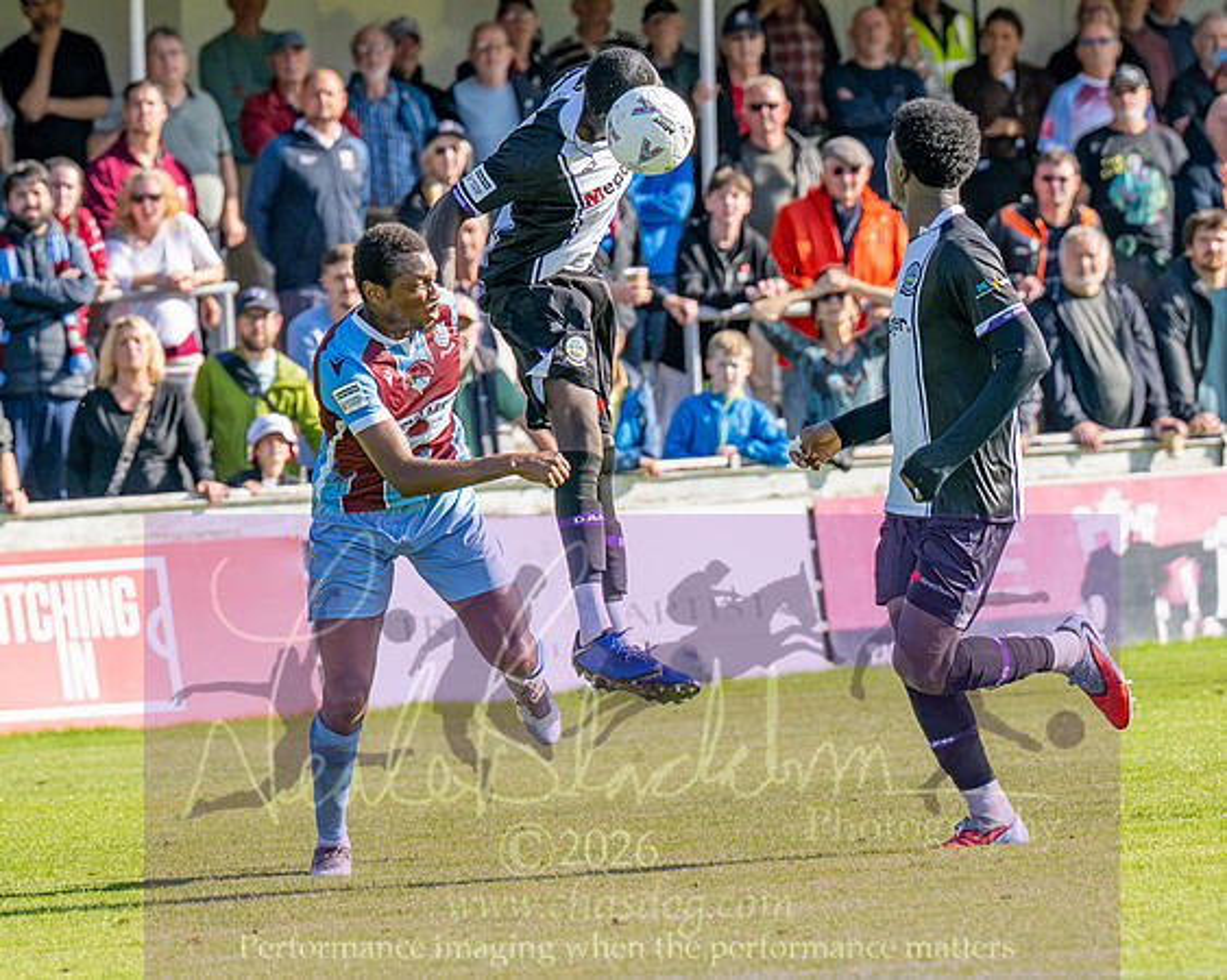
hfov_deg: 4.0
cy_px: 401
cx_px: 118
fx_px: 17435
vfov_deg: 3.2
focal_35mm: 480
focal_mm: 175
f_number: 4
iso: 400
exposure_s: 1/4000
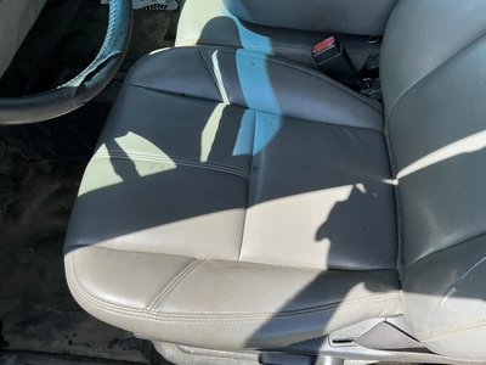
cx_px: 243
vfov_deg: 49.7
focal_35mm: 28
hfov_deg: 63.4
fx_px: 393
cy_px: 182
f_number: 1.8
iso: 25
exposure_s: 1/365
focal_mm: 3
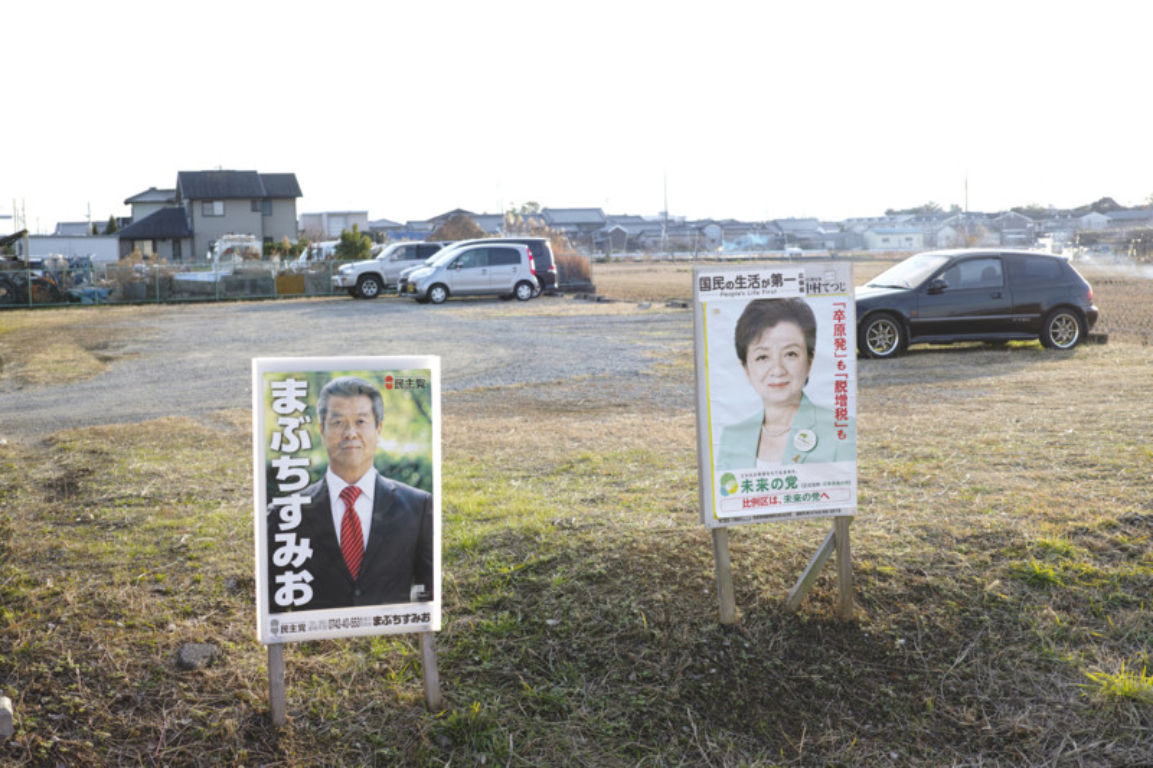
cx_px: 576
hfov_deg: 43.6
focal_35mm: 45
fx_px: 1441
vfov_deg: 29.9
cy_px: 384
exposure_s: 1/160
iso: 100
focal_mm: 30
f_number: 5
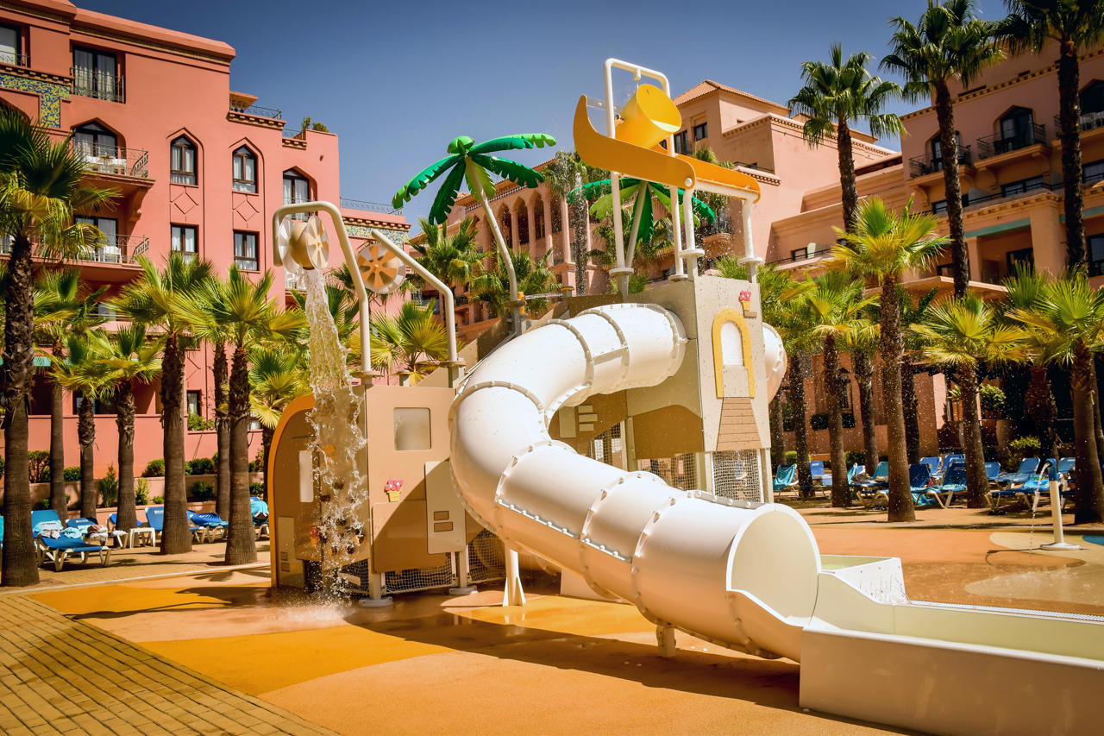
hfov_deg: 61.9
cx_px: 552
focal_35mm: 30
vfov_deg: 43.6
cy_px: 368
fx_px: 920
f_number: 5.6
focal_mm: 20
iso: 400
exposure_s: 1/3200
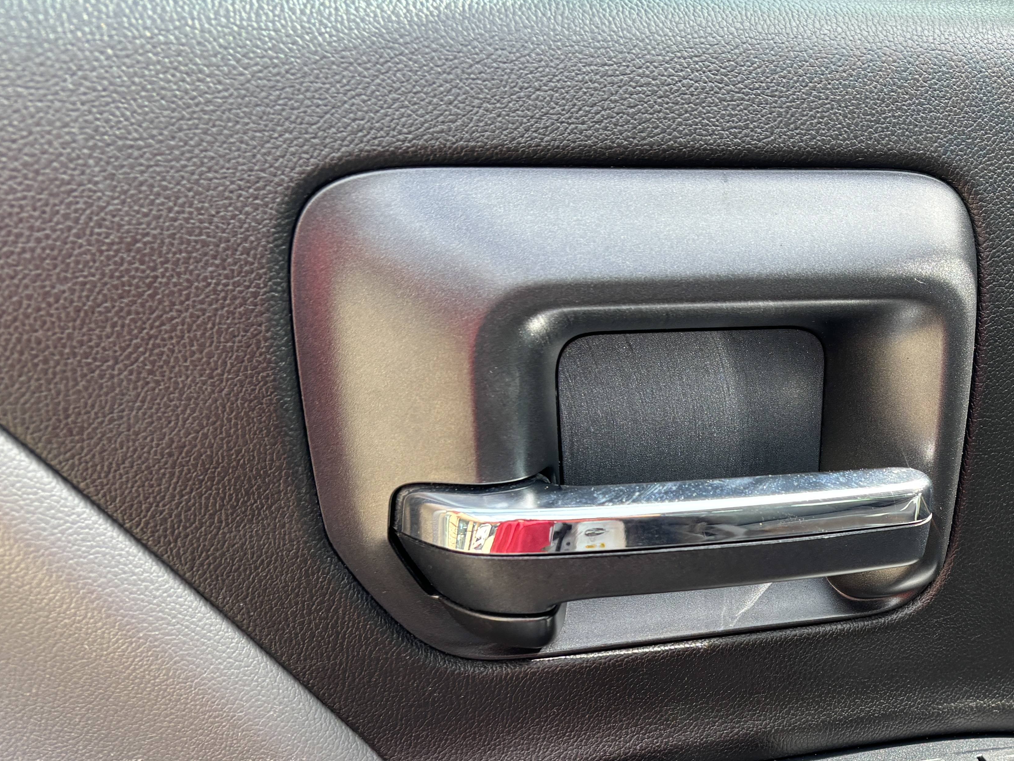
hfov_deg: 40.4
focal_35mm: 45
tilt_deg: -29.4
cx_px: 806
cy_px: 583
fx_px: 1318
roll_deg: +1.4
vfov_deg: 31.5
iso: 40
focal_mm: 5.96
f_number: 1.6
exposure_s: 1/180
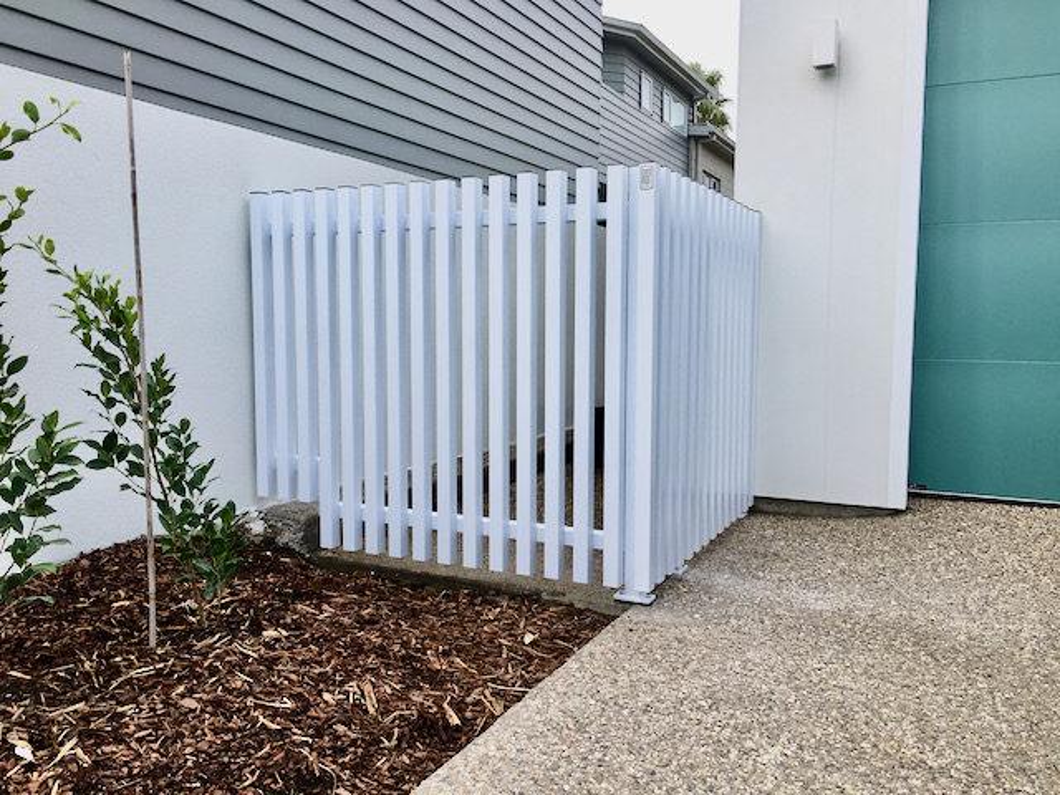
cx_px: 530
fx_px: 888
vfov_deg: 48.2
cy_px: 398
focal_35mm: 29
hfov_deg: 61.7
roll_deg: -0.7
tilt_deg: -4.9
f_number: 2.2
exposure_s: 1/439
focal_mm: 4.15
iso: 25
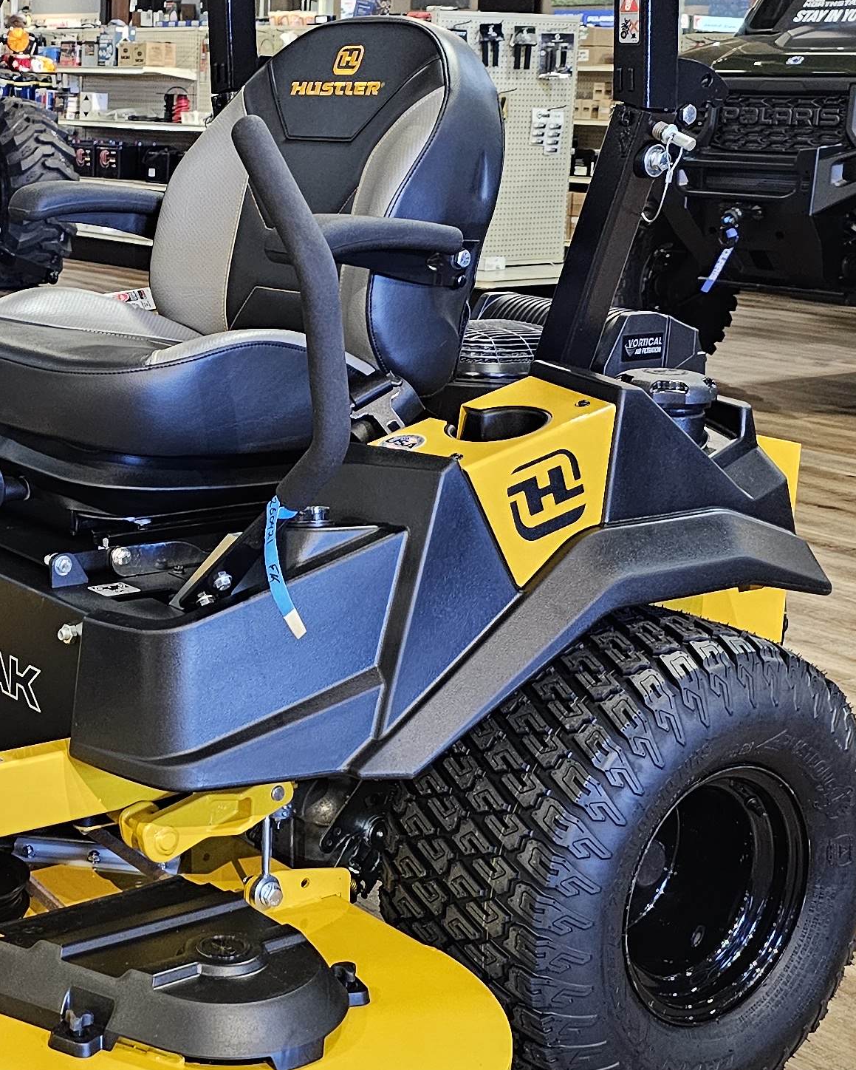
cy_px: 486
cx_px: 117
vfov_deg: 30.5
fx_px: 1963
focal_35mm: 62
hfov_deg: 24.0
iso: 500
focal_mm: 6.3
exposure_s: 1/60
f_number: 1.7
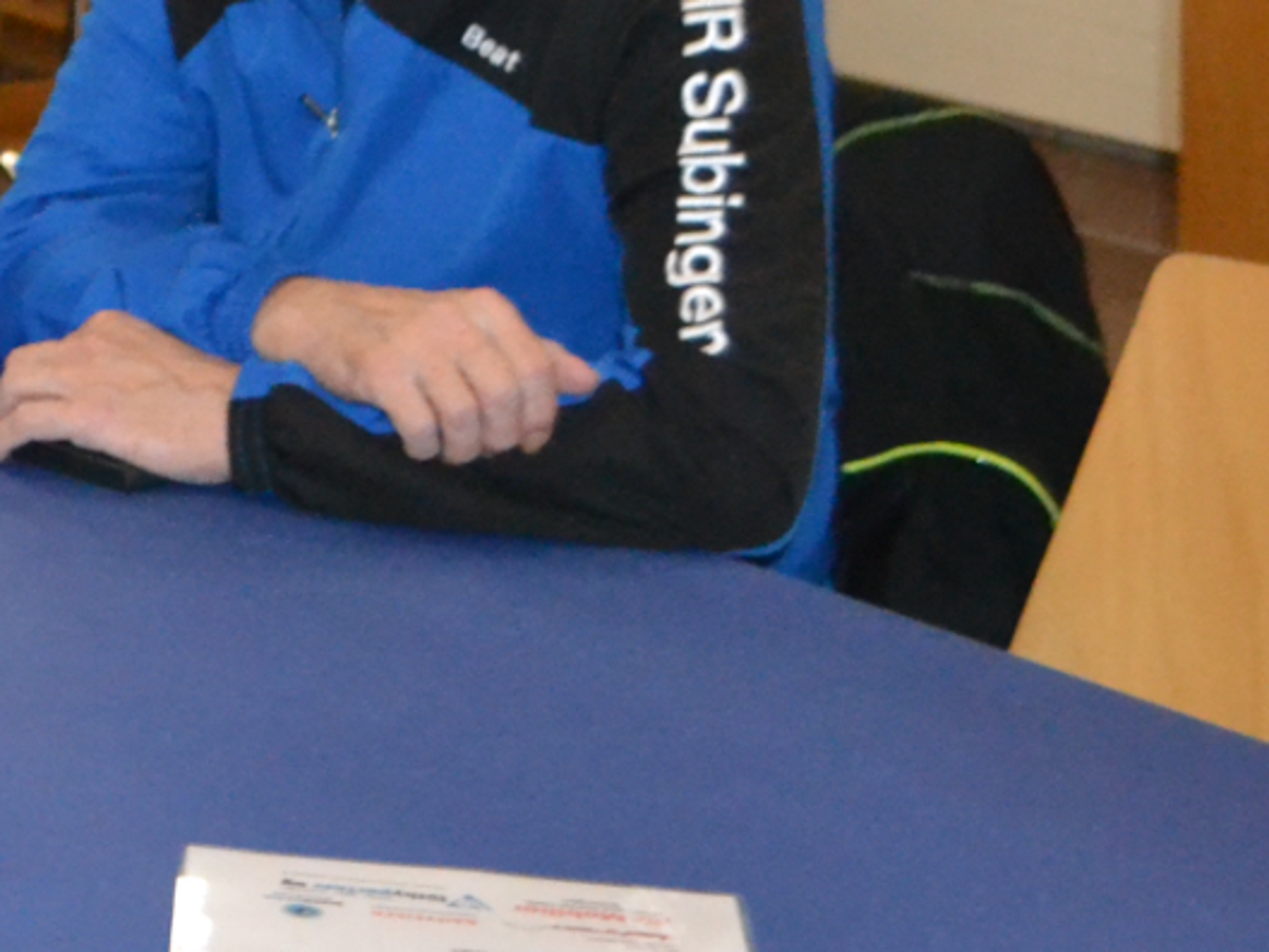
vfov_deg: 11.0
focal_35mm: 134
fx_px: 4913
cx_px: -1154
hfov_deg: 13.0
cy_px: 6
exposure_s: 1/60
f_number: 4
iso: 3200
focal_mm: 24
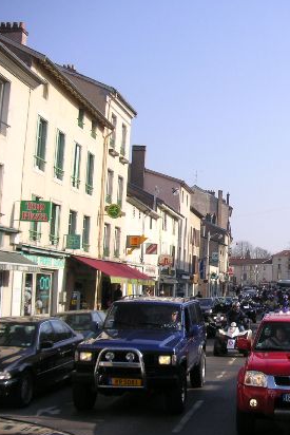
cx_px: 286
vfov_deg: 35.6
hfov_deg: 23.3
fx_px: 676
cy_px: 229
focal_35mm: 56
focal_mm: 6.1
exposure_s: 1/180
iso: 50
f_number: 6.7
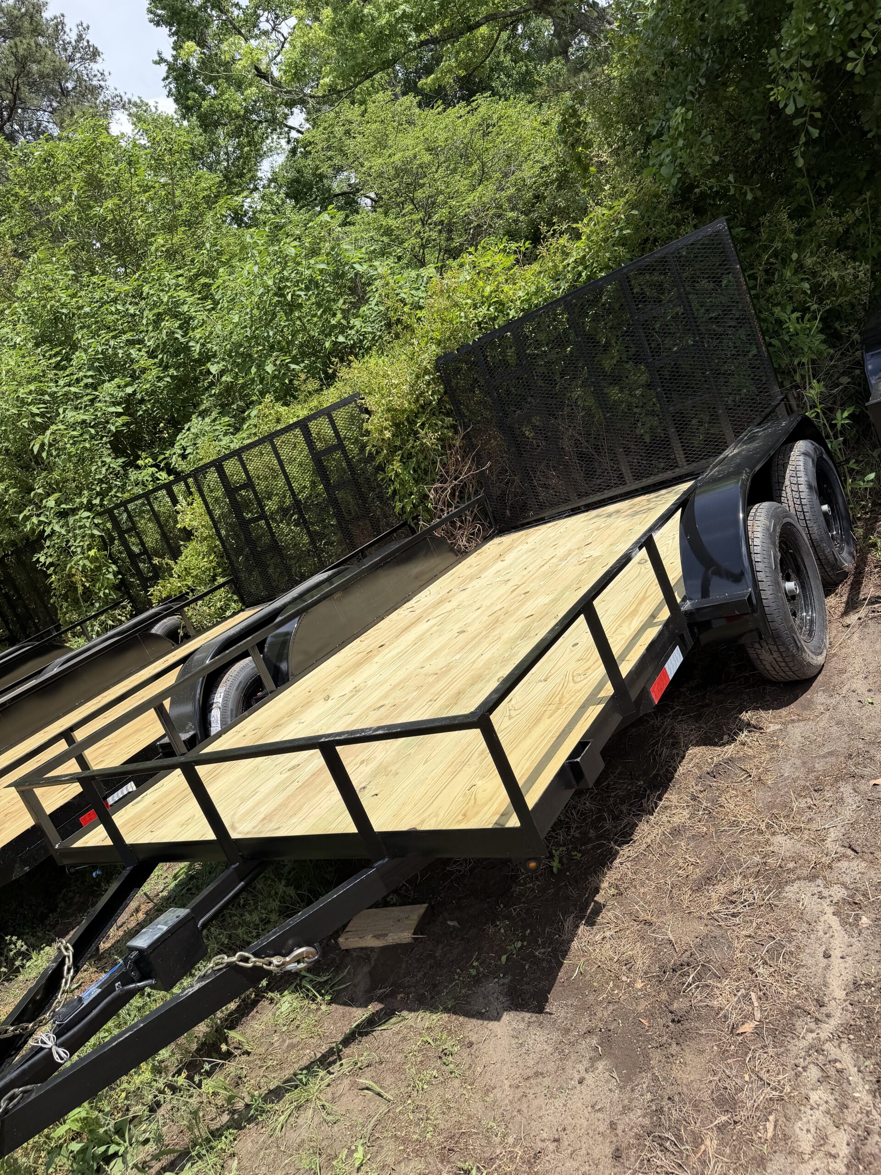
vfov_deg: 71.6
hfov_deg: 56.8
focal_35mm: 24
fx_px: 814
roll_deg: +28.7
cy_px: 588
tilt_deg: -19.0
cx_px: 440
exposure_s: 1/3953
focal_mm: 6.76
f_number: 1.78
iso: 80
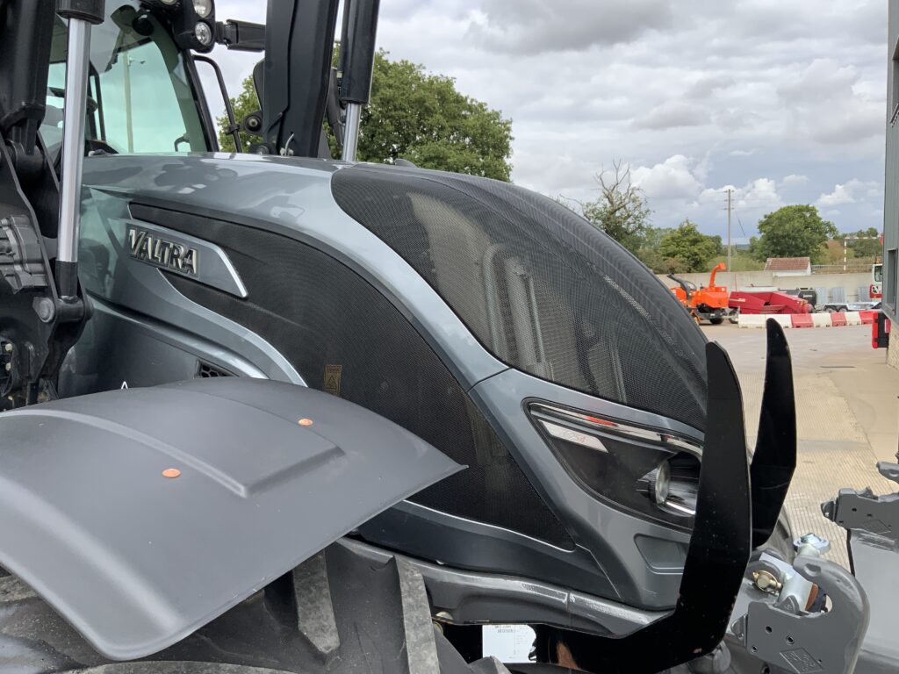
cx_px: 450
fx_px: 753
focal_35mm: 29
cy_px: 337
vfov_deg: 48.2
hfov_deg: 61.7
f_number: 1.8
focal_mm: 3
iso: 16
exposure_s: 1/1015
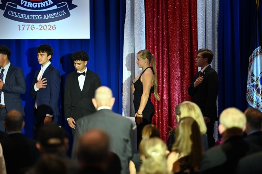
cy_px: 87
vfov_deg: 6.9
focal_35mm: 200
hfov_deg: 10.3
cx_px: 131
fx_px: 1455
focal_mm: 200
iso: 2200
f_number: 2.8
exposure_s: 1/100
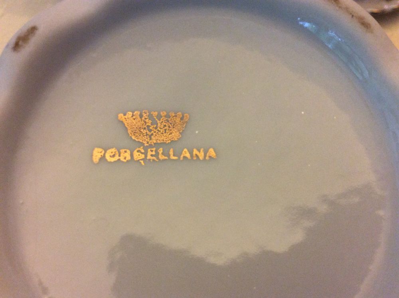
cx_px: 200
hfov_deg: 56.9
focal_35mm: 32
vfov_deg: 44.1
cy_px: 149
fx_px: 368
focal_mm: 3.3
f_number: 2.4
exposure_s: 1/25
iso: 250
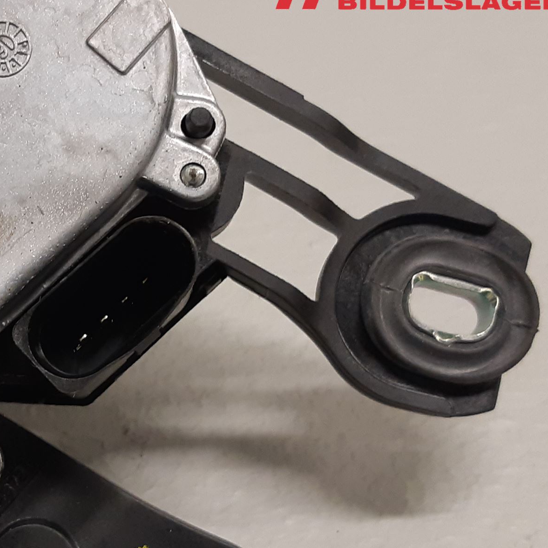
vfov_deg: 41.8
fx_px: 716
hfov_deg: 39.6
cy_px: 288
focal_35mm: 40
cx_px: 85
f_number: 1.7
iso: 160
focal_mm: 3.93
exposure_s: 1/50
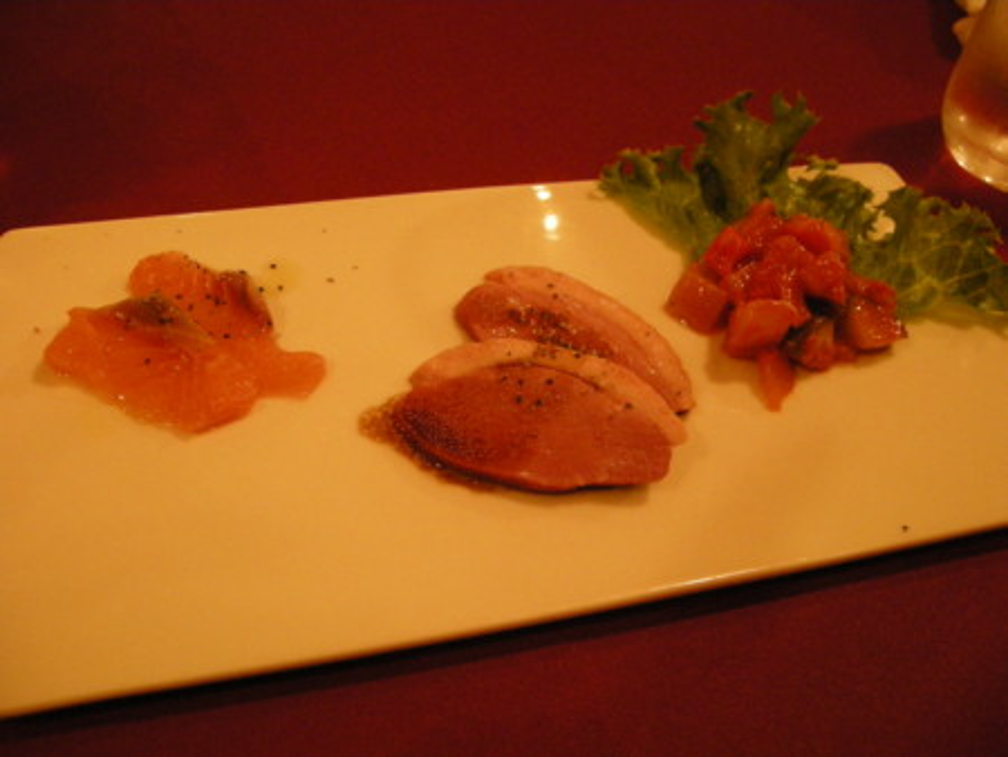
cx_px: 504
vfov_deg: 40.7
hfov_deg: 52.6
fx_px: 1020
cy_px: 378
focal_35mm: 35
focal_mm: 5.7
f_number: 2.8
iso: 400
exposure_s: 1/14
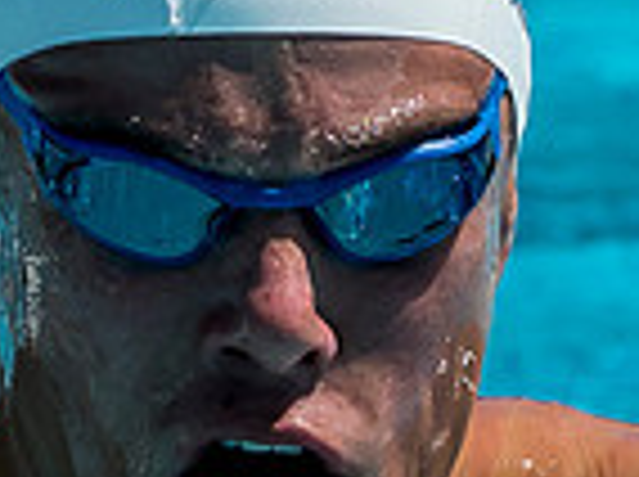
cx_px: 583
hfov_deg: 0.6
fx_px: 62602
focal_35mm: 3397
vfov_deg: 0.4
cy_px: 479
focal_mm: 200
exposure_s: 1/1250
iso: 250
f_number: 7.1
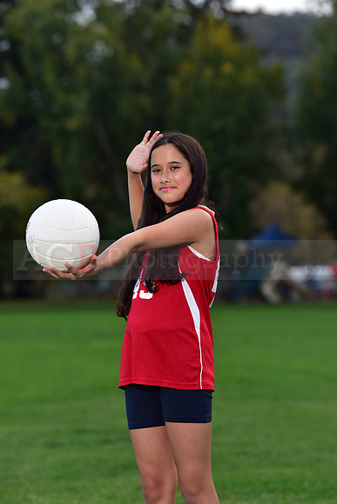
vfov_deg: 14.2
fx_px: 2035
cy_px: 252
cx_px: 168
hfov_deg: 9.5
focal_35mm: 145
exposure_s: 1/320
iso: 400
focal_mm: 145
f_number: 4.5
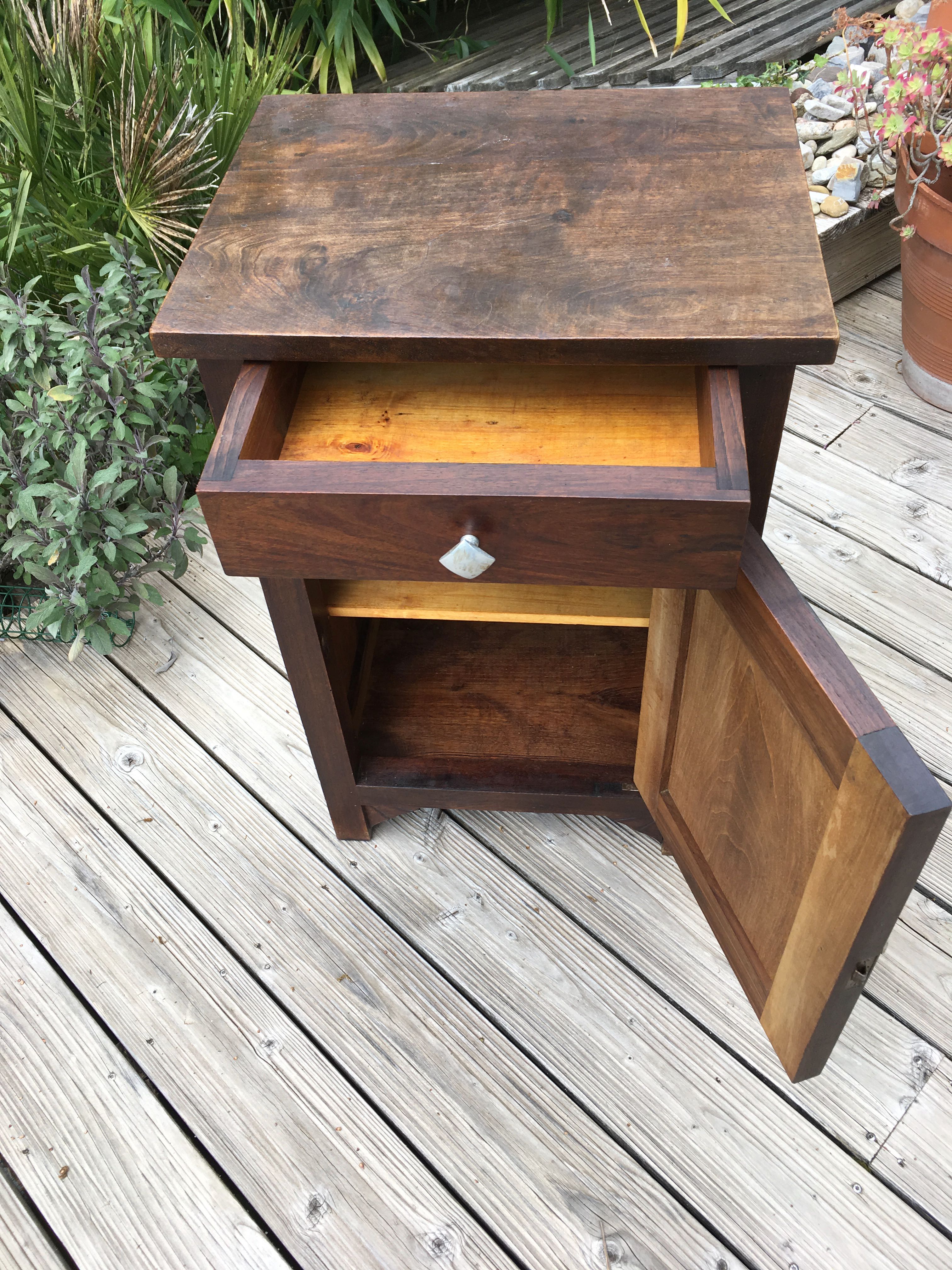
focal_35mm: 29
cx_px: 476
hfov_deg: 48.2
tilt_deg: -50.4
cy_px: 635
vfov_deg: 61.7
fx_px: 1063
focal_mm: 4.15
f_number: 2.2
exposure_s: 1/252
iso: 25
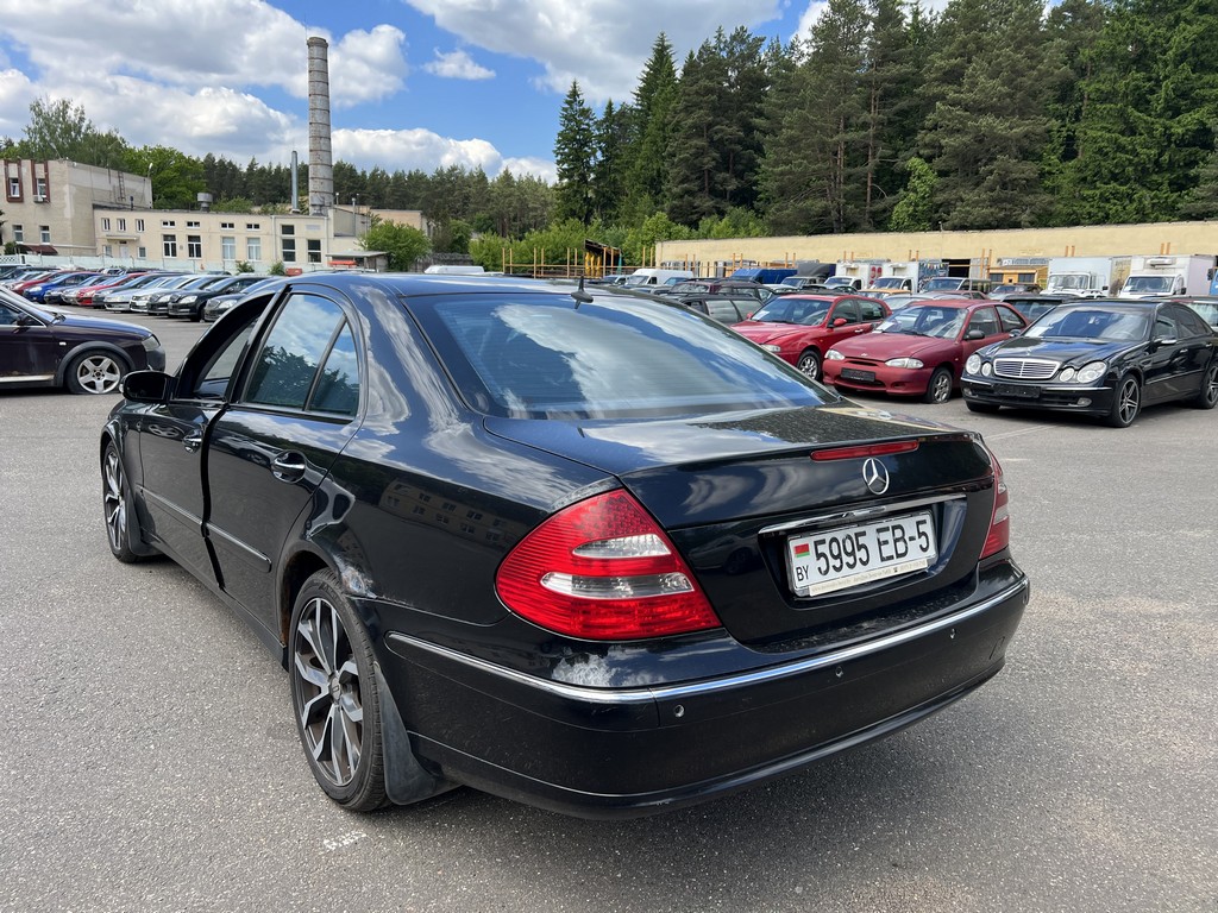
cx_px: 609
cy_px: 456
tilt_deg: -9.9
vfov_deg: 53.1
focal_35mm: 26
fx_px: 915
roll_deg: -2.3
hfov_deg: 67.3
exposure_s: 1/1377
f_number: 1.5
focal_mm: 5.7
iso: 50
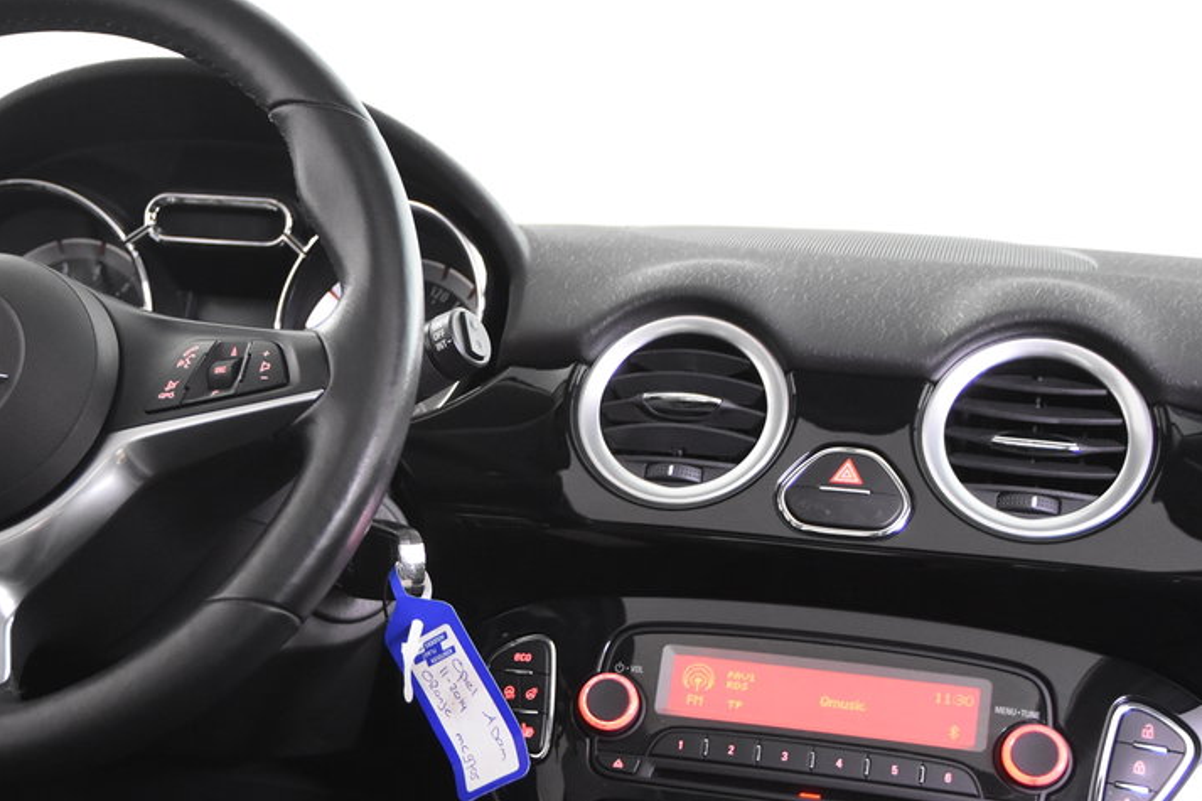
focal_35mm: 70
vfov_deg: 19.4
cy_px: 562
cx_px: 212
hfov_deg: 28.1
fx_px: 2337
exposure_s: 1/40
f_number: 3.2
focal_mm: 26
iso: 2200
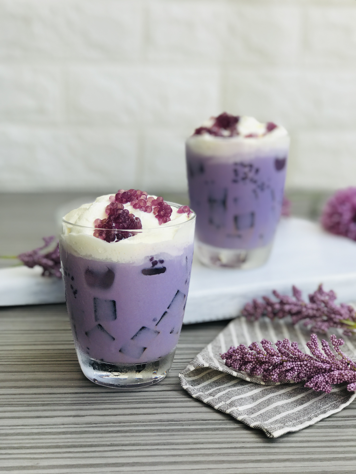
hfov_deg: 25.7
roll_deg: -0.2
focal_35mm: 57
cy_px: 237
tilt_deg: -14.7
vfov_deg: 33.8
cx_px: 178
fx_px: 782
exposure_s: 1/300
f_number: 2.8
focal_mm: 6.6
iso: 20
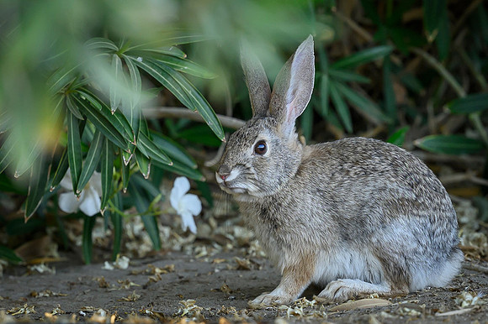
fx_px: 12665
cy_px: 160
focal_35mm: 935
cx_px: 227
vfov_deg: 1.5
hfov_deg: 2.2
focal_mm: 400
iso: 800
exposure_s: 1/640
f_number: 4.5
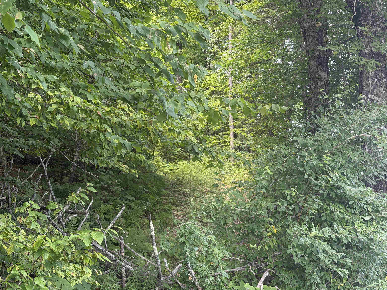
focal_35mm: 48
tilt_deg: +10.1
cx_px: 194
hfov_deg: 39.7
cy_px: 145
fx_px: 537
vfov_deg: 30.3
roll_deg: +0.7
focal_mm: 6.76
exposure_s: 1/121
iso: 50
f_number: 1.78
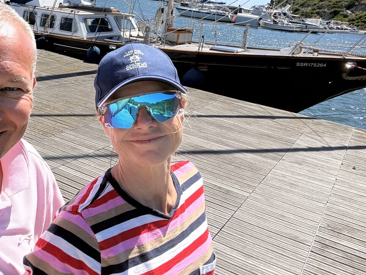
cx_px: 140
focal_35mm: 38
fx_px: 402
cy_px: 86
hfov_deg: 48.6
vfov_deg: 37.2
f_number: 1.9
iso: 40
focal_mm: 2.69
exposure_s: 1/1000
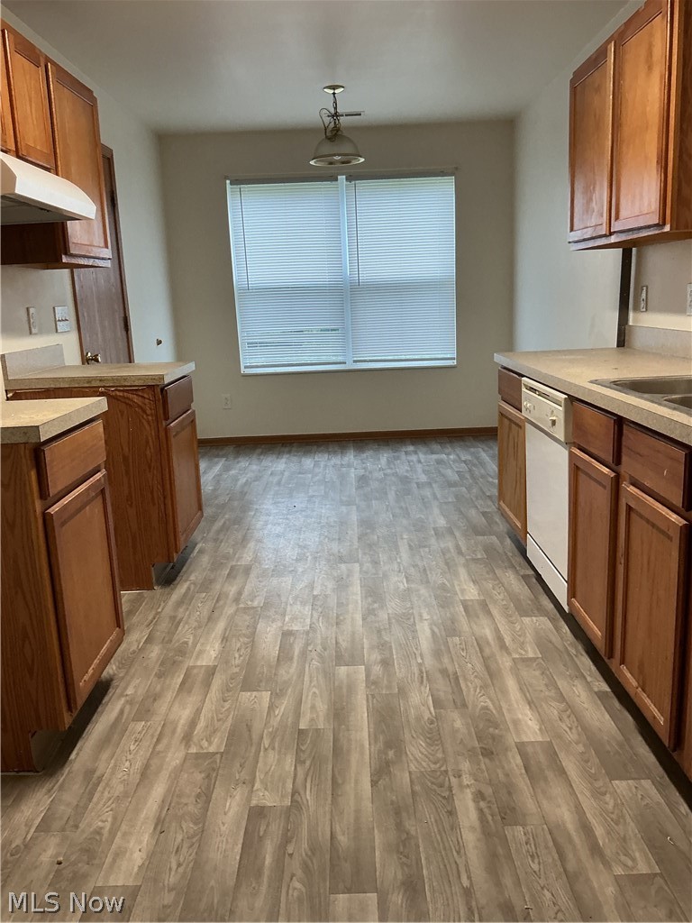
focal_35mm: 29
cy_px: 462
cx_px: 346
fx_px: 773
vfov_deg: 61.7
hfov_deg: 48.2
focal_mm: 3
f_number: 1.8
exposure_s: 1/60
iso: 100
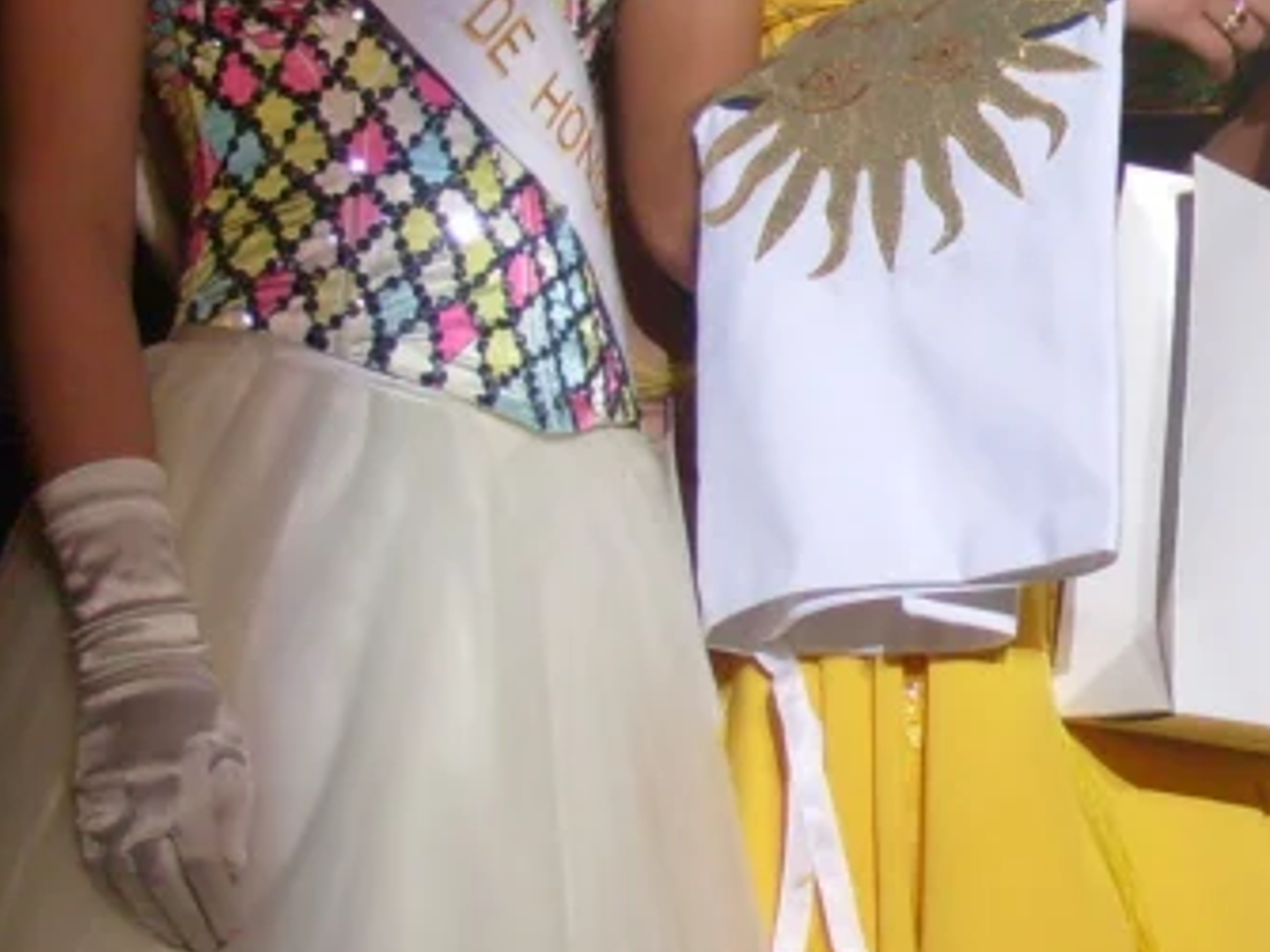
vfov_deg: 9.3
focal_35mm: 159
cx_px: 1896
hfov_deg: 11.9
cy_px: 250
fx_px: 5831
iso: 80
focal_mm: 8.7
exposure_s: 1/90
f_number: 3.3
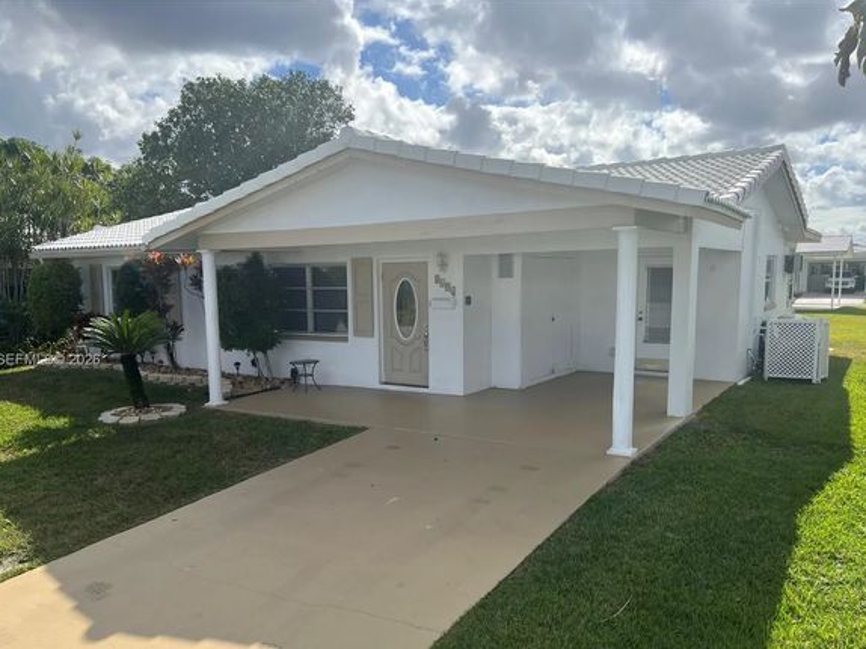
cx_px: 395
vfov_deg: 48.1
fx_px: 725
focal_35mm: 29
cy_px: 361
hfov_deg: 61.6
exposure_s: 1/4630
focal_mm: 5.7
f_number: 1.5
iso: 50
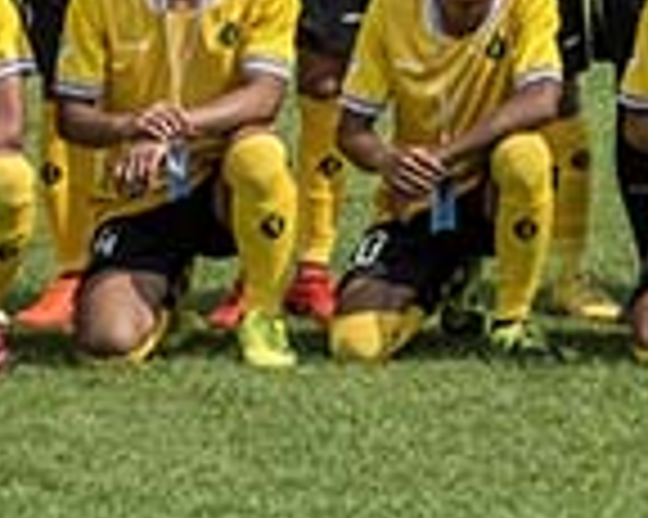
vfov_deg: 7.9
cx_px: 994
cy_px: -662
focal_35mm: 184
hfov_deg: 10.1
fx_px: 3529
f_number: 8
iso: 560
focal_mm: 29.5
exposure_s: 1/1600
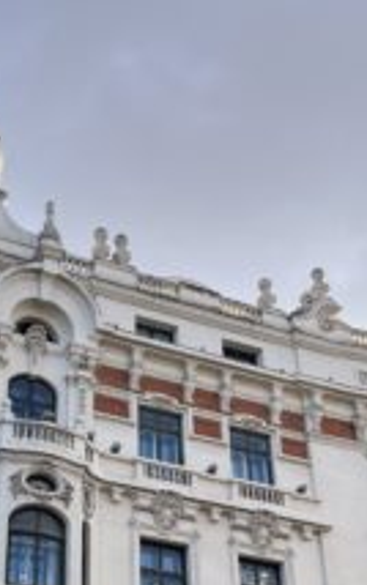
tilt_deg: +31.5
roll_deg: +0.4
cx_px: 107
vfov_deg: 33.1
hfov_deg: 21.5
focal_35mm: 60
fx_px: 959
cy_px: 461
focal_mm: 5.1
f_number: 1.6
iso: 50
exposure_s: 1/1441
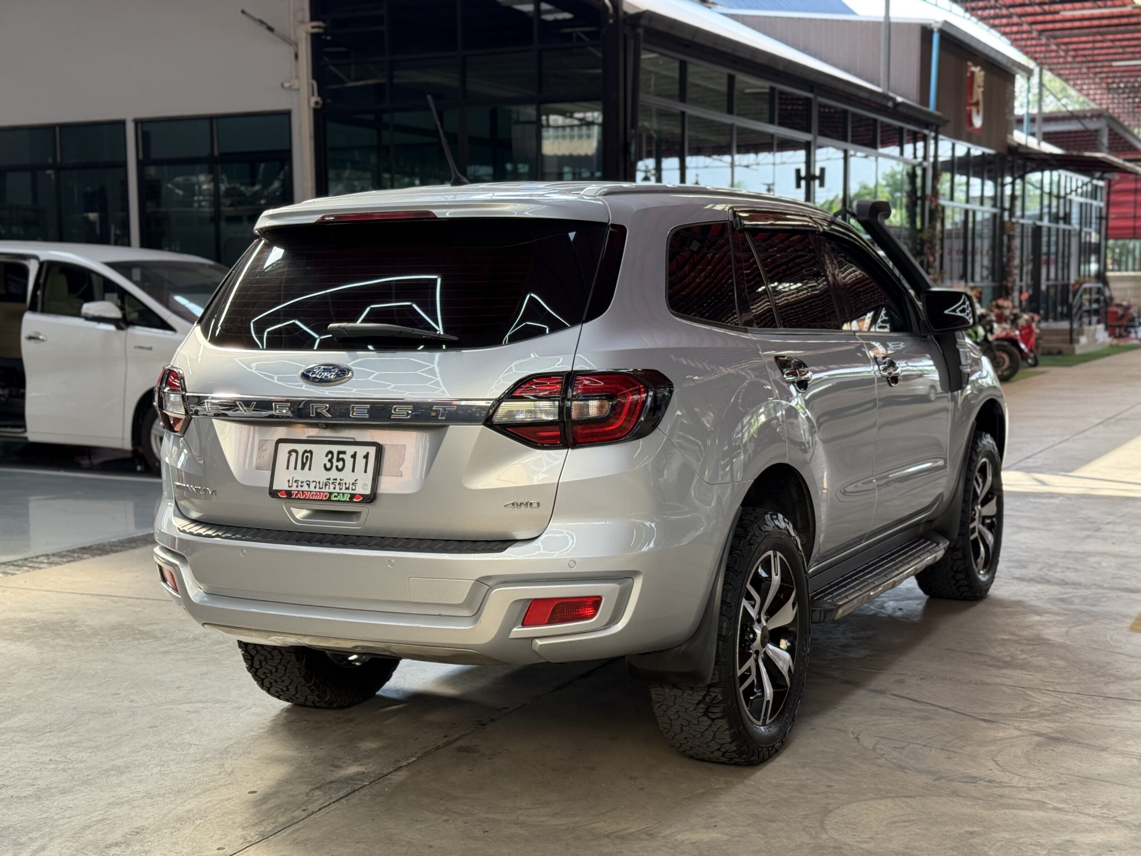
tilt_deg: -5.0
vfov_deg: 30.3
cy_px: 428
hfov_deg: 39.7
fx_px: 1582
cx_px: 570
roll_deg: +0.2
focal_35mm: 48
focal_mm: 6.76
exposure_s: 1/245
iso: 64
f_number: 1.78
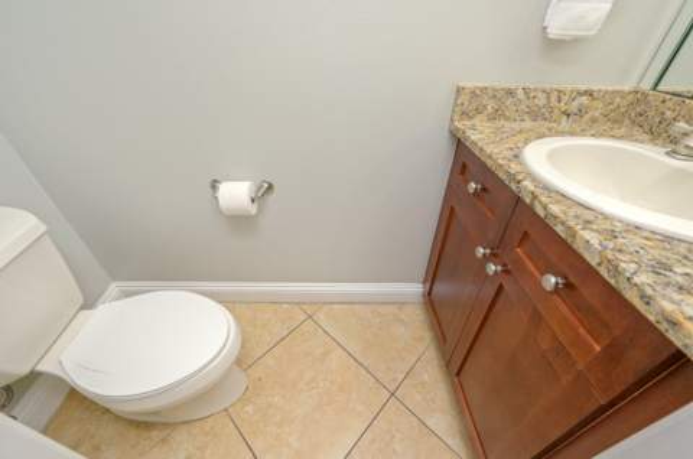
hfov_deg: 104.4
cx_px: 346
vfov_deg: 81.0
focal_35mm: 14
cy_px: 230
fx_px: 269
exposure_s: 1/60
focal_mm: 14
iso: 400
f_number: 9
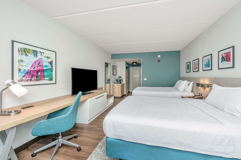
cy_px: 80
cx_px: 120
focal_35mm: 14
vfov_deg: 81.2
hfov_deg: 104.3
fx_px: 94
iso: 400
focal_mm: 14
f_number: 6.3
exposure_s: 1/160
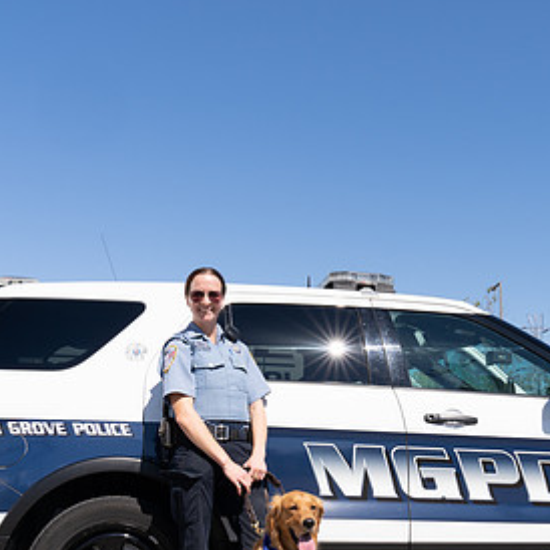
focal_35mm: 54
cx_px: 401
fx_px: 971
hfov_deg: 31.2
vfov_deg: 31.5
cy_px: 340
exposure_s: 1/250
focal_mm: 30
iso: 200
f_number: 11
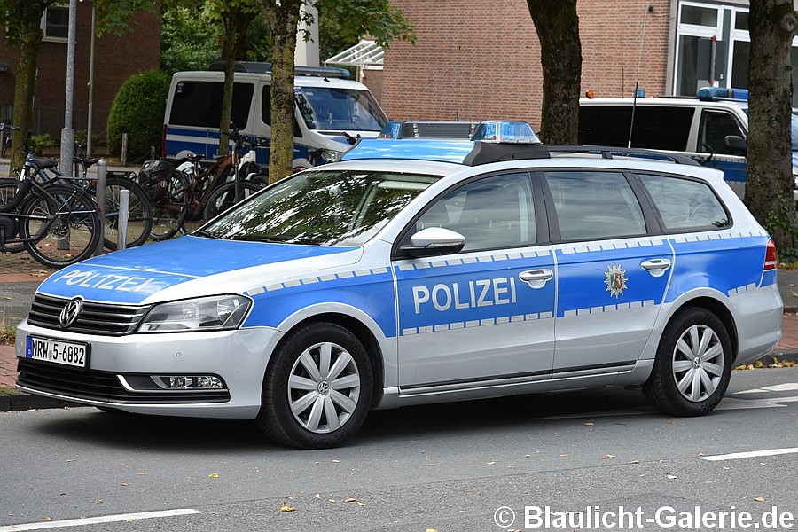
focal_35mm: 85
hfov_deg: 23.9
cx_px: 399
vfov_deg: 16.1
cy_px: 266
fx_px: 1884
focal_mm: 85
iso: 400
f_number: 8
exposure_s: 1/250
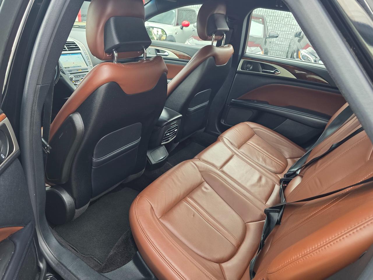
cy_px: 140
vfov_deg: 58.9
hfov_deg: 73.9
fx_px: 248
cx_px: 186
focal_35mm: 23
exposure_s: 1/120
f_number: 1.7
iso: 160
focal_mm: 6.3
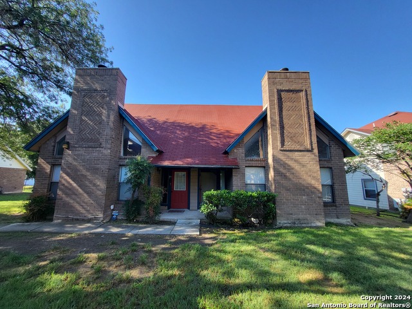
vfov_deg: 89.9
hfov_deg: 106.2
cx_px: 206
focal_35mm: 13
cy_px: 154
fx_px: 155
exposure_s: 1/266
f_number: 2.2
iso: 32
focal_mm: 1.74
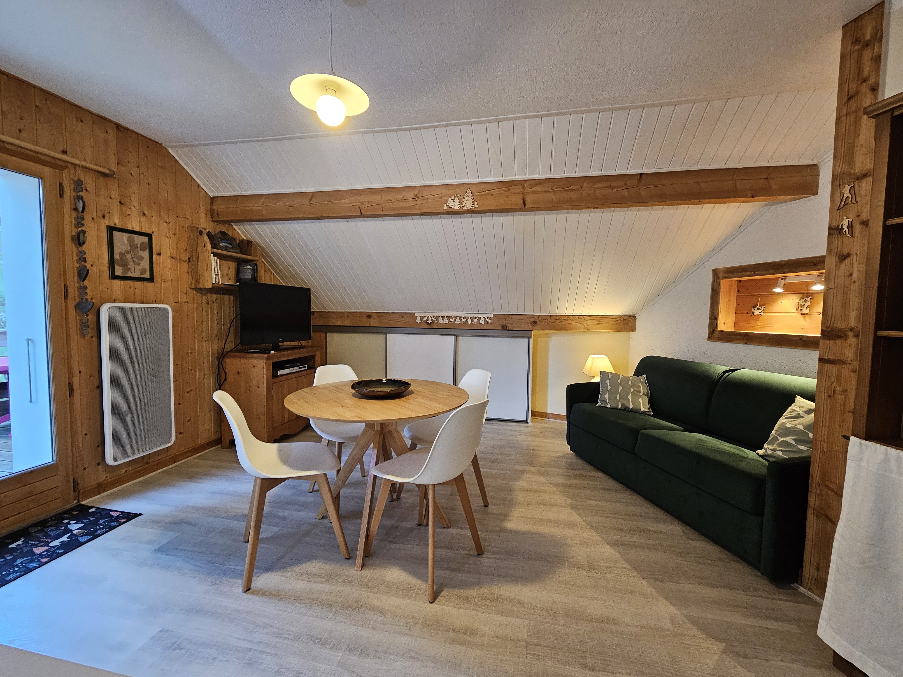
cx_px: 452
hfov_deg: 106.2
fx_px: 339
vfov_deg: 89.9
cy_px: 338
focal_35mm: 13
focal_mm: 2.2
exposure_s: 1/50
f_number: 2.2
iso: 320
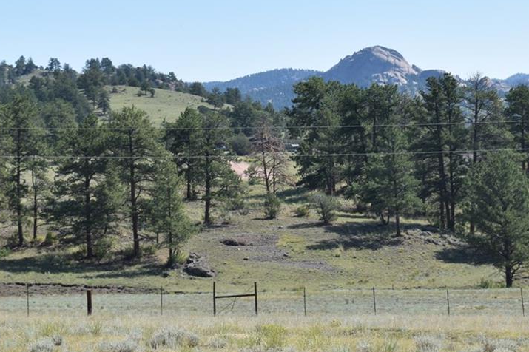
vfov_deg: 9.7
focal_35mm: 141
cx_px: 320
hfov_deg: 14.5
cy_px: 212
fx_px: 2071
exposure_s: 1/250
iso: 100
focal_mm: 42
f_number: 8
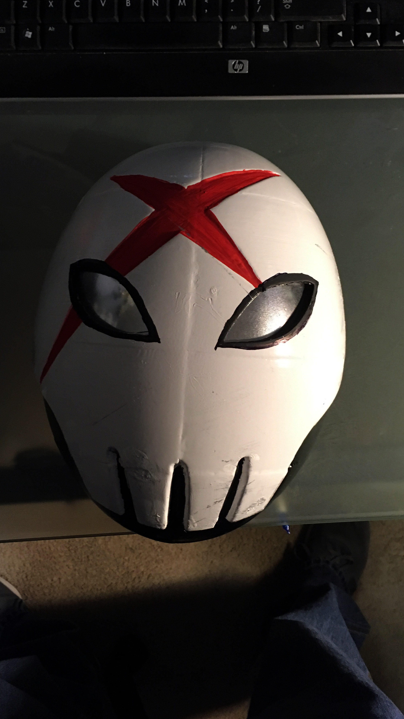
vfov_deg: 61.0
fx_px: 609
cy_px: 356
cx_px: 190
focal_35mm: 32
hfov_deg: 36.7
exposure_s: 1/20
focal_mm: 4.15
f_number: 2.2
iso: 200
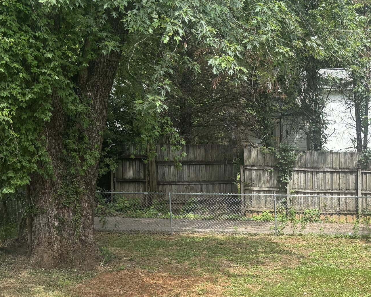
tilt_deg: -6.1
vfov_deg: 25.5
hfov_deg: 31.2
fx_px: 648
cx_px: 296
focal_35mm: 59
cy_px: 219
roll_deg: +0.7
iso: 50
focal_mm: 5.96
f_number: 1.6
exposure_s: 1/858
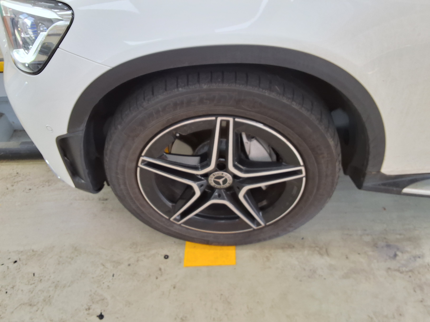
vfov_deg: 49.7
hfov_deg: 63.4
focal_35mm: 28
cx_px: 215
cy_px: 161
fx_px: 348
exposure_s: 1/120
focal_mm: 2.91
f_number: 1.9
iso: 50
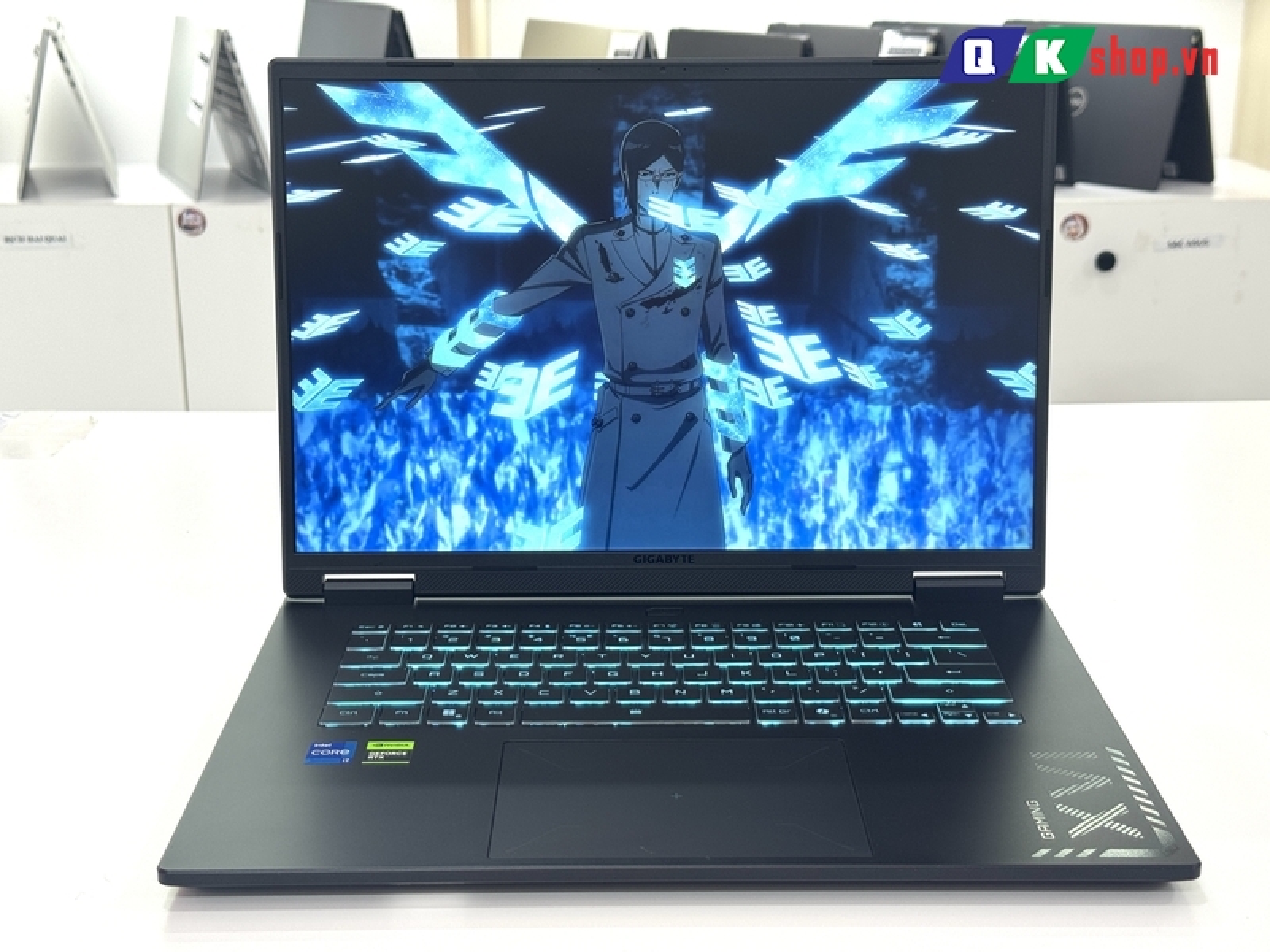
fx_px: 1761
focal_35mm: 48
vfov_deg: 30.3
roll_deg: +0.7
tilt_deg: -18.0
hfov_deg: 39.7
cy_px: 476
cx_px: 635
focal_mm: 6.76
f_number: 1.78
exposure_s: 1/100
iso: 64
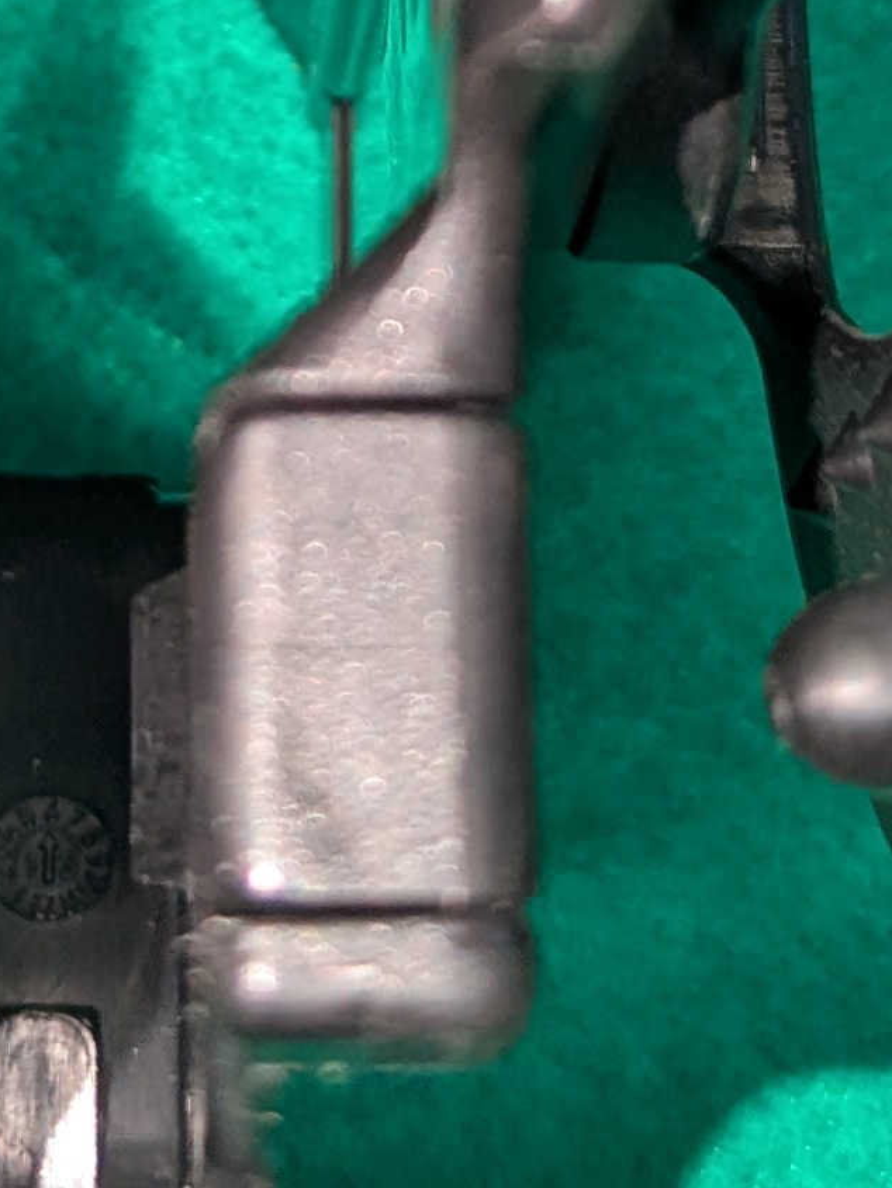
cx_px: 127
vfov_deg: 16.5
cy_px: -127
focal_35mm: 116
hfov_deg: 12.7
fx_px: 3985
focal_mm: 6.81
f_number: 1.85
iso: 165
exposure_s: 1/50
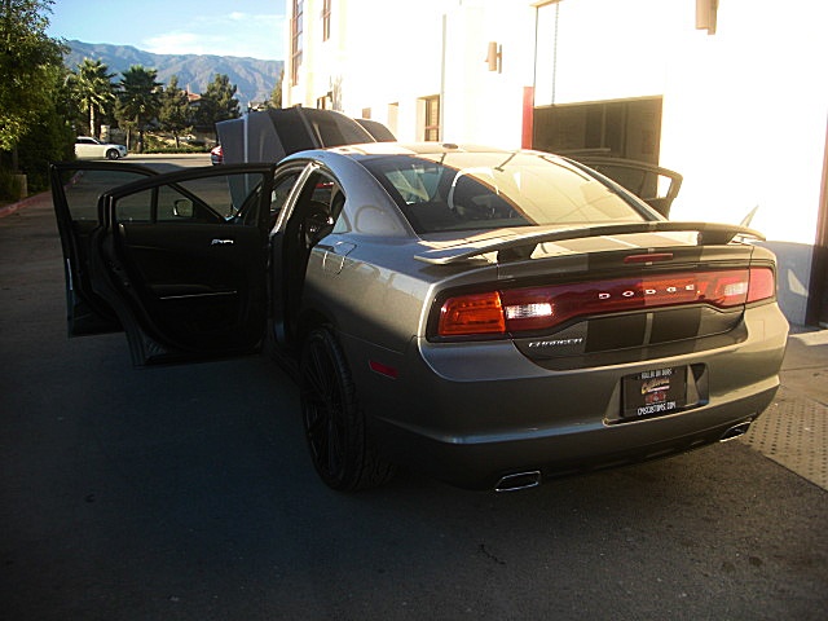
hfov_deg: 51.4
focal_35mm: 36
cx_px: 414
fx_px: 861
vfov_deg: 39.7
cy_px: 310
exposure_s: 1/250
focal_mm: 6.3
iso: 50
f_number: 2.8
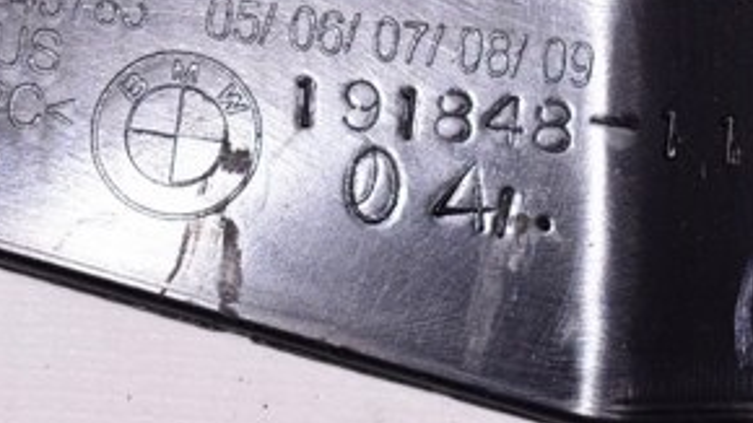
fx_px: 3314
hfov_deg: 12.9
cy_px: 103
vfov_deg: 7.3
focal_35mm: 166
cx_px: 195
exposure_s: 1/200
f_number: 8
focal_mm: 48
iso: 1600
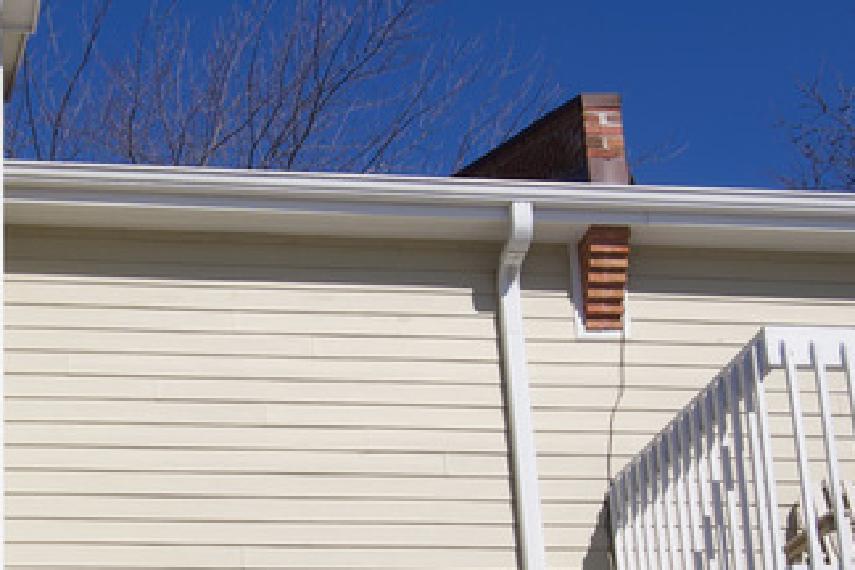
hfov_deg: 23.5
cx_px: 164
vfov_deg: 15.8
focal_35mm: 85
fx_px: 2019
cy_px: 533
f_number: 13
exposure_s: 1/640
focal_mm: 17
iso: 200
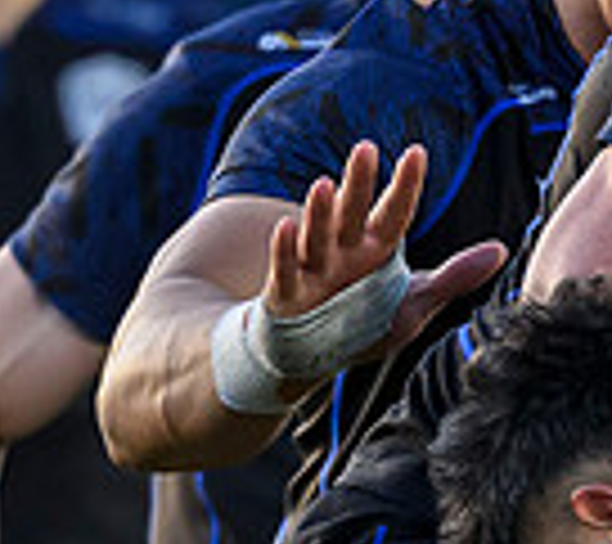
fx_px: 80988
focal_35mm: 4278
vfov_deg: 0.4
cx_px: 993
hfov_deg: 0.4
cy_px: 1180
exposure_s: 1/1600
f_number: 4
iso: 1600
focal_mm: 560
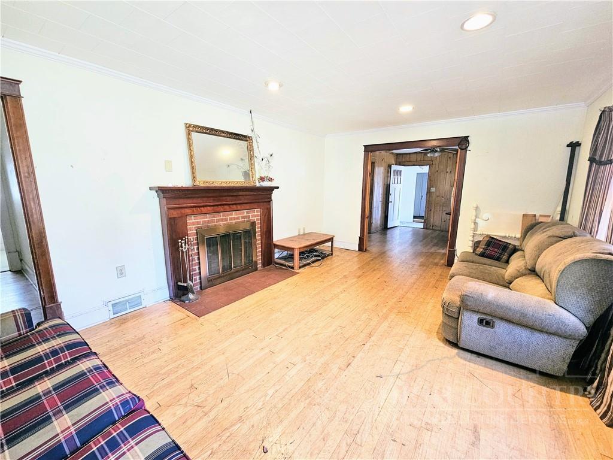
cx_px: 306
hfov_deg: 106.2
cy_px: 230
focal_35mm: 13
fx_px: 230
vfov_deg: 89.9
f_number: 2.2
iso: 320
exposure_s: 1/60
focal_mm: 2.2
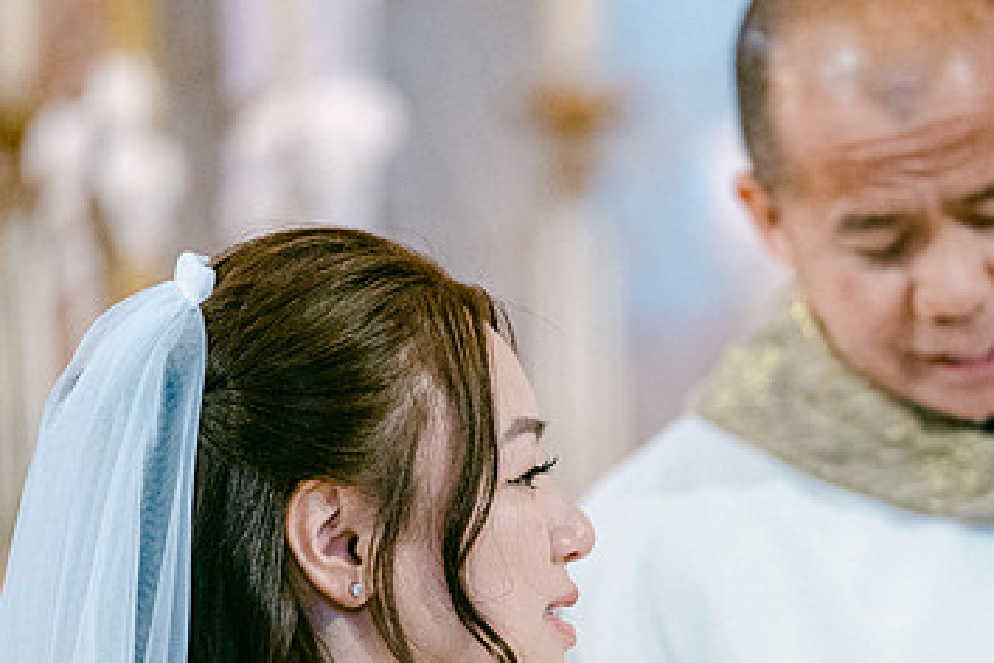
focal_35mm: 344
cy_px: 499
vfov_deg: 4.0
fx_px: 9497
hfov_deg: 6.0
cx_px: 792
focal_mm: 140
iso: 2500
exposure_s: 1/110
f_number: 2.8
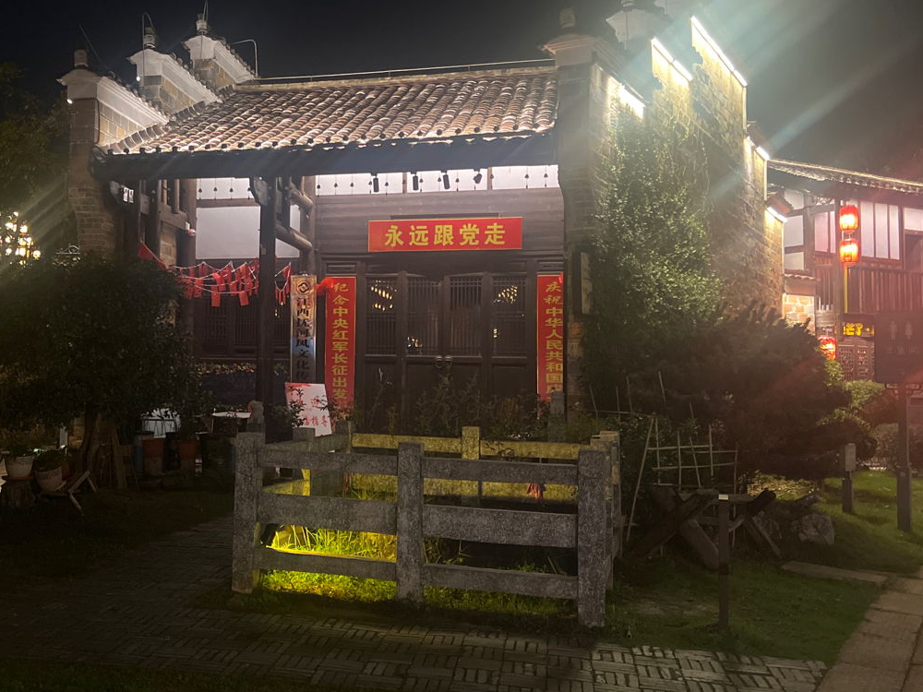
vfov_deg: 36.8
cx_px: 282
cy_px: 310
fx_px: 1040
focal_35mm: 39
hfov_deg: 46.8
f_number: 1.5
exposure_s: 1/25
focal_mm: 5.7
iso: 500
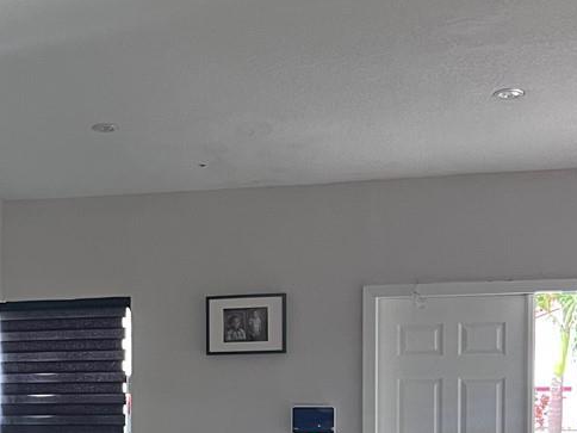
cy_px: 408
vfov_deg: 16.9
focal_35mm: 86
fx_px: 1433
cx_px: -135
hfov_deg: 21.0
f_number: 1.5
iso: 100
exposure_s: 1/60
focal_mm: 5.7
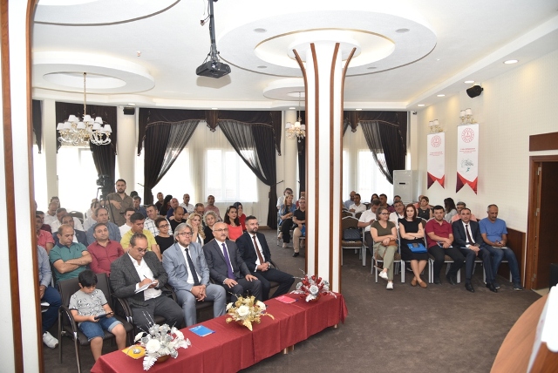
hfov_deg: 73.7
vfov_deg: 53.2
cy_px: 186
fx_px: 372
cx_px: 279
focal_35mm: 24
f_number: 4
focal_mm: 24
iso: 400
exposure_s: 1/200
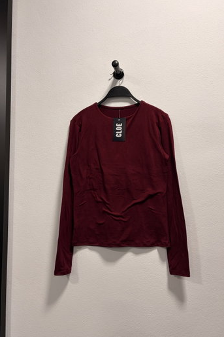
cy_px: 165
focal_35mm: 28
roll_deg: -0.3
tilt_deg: +4.4
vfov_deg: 65.5
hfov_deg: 46.4
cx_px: 108
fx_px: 261
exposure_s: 1/50
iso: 64
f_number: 1.6
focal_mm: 5.96
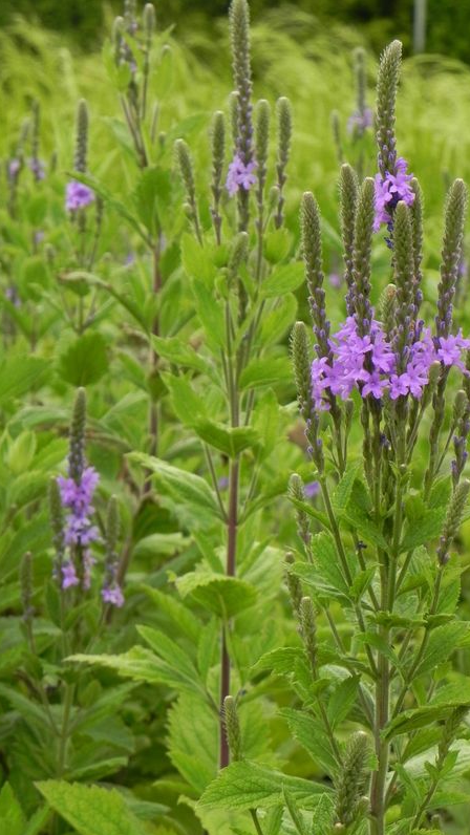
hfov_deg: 10.5
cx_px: 258
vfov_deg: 18.6
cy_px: 419
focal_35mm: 115
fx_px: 2547
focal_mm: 18.8
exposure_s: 1/320
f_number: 4.5
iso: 160
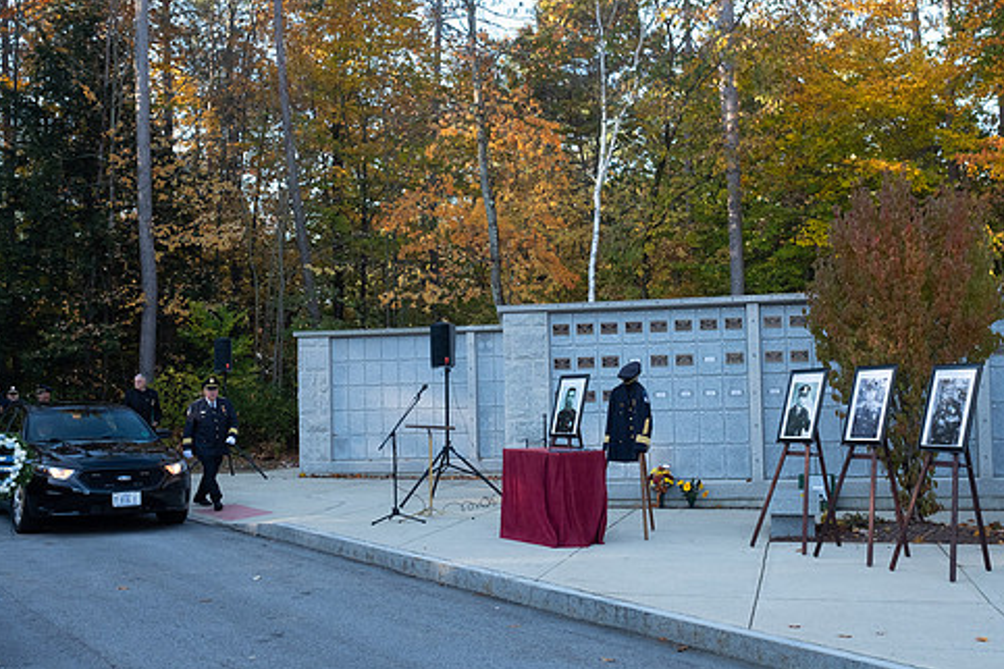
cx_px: 526
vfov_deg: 31.9
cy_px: 344
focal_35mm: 42
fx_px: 1171
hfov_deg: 46.4
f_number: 3.6
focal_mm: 23
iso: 800
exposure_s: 1/640
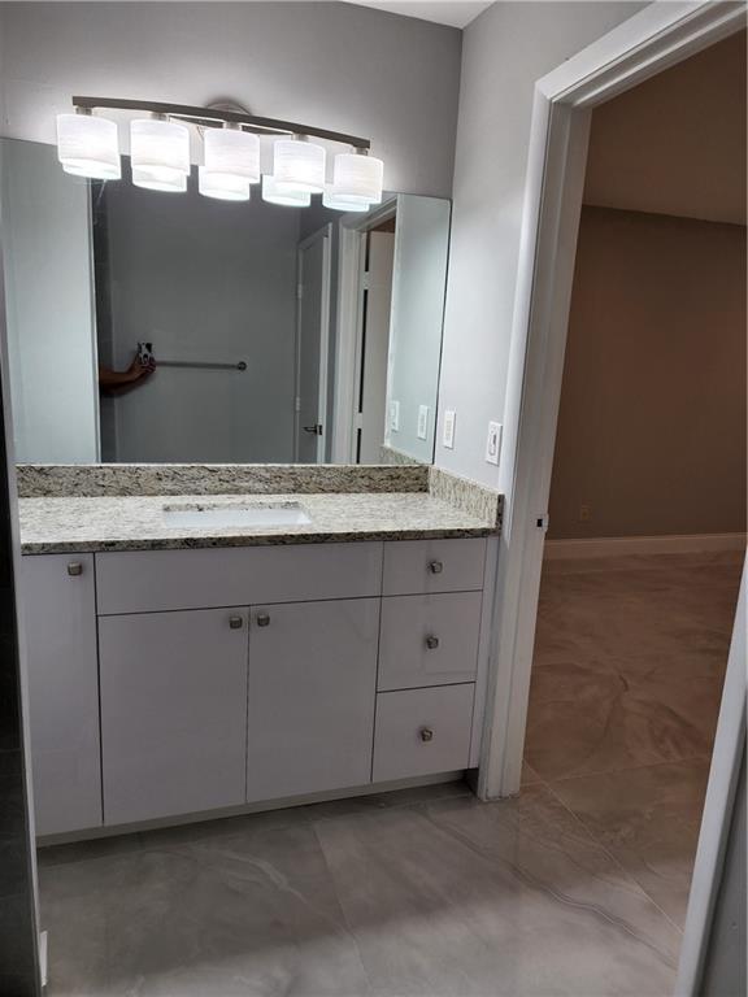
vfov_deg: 73.9
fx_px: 663
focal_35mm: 23
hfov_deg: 58.9
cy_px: 498
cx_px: 374
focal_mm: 6.4
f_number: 1.8
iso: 64
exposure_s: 1/120
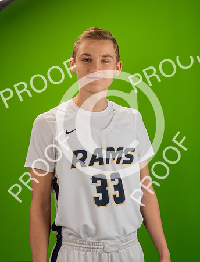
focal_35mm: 63
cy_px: 125
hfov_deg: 23.5
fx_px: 481
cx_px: 98
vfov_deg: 30.4
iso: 800
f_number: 20
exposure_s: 1/60
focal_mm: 42
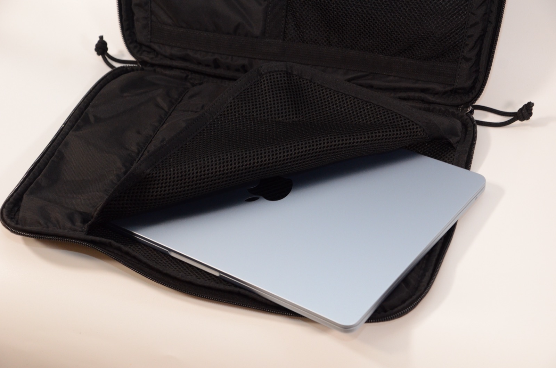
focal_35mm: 75
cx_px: 278
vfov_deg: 18.1
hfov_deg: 27.1
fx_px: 1156
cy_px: 184
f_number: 6.3
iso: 1600
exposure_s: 1/60
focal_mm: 50
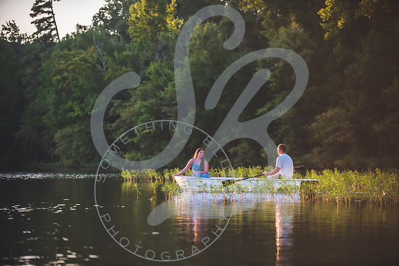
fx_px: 1441
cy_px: 133
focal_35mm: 130
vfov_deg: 10.6
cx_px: 200
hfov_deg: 15.8
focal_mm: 130
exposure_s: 1/400
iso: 200
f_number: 2.8
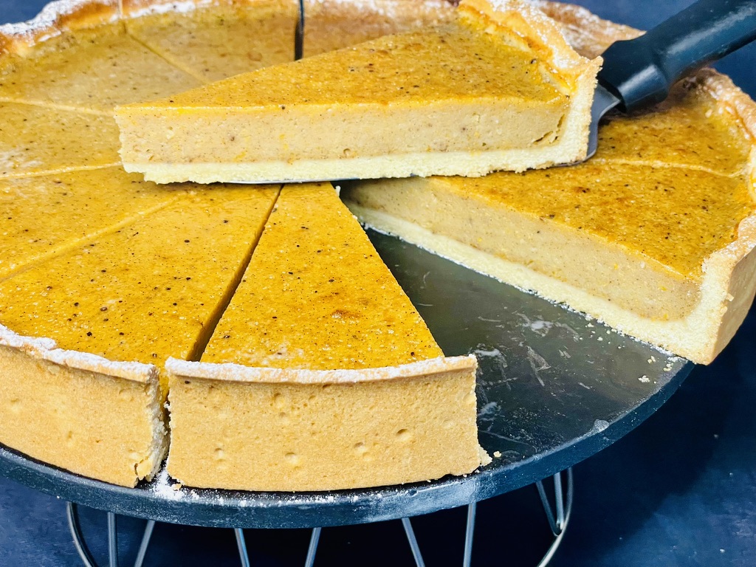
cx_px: 378
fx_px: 1136
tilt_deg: -33.3
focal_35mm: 52
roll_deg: -0.4
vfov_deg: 28.0
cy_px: 284
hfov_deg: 36.8
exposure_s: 1/50
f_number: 2
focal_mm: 6
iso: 160
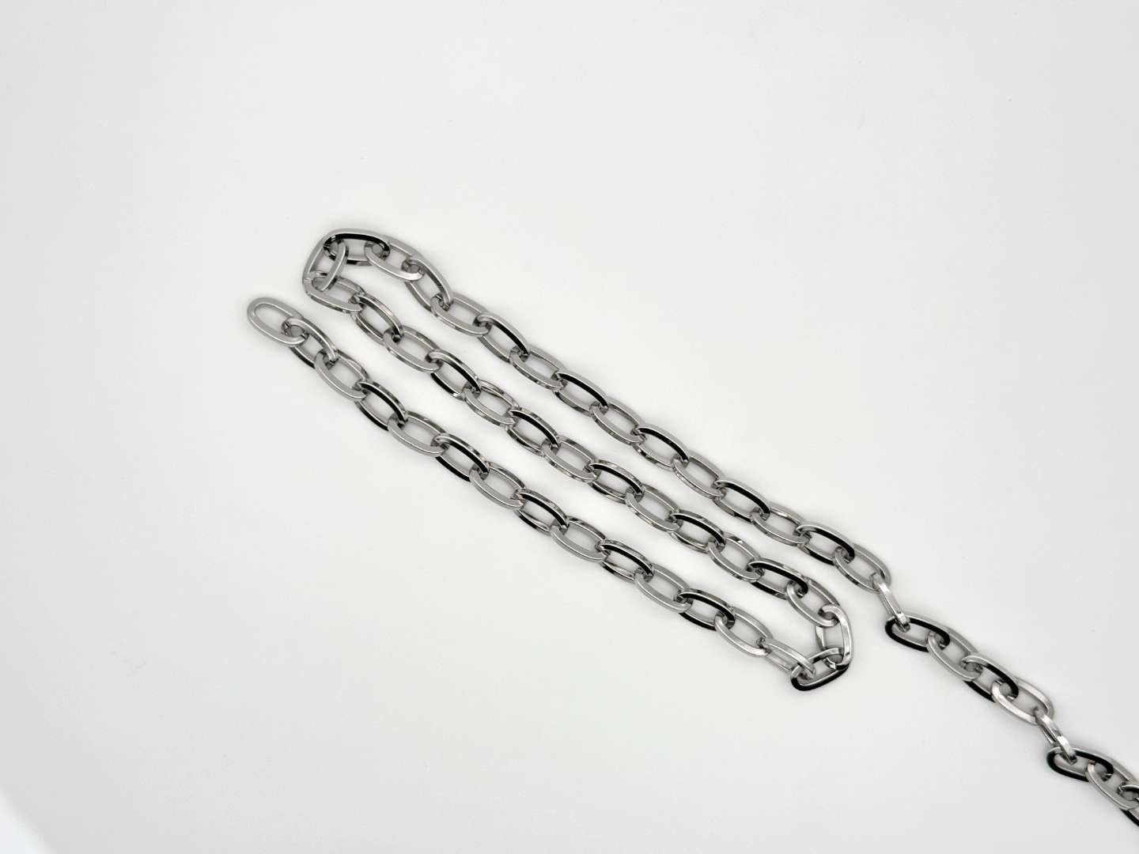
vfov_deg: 30.3
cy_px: 427
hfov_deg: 39.7
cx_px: 570
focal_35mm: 48
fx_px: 1579
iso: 64
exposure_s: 1/1133
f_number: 1.78
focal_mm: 6.86
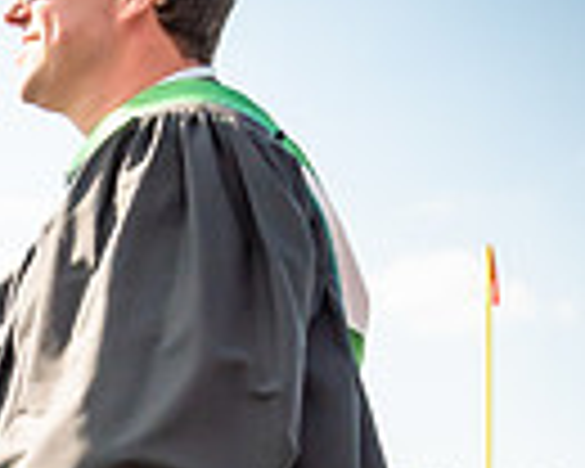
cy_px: 711
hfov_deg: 13.2
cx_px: -610
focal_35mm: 125
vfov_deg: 11.8
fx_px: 2164
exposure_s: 1/500
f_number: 7.1
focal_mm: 17
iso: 200
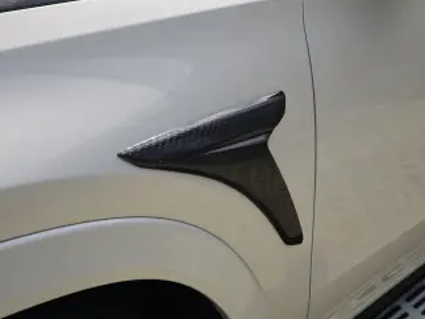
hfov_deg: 47.8
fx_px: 479
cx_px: 226
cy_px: 154
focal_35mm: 39
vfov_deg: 36.8
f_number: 1.4
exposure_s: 1/2847
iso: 50
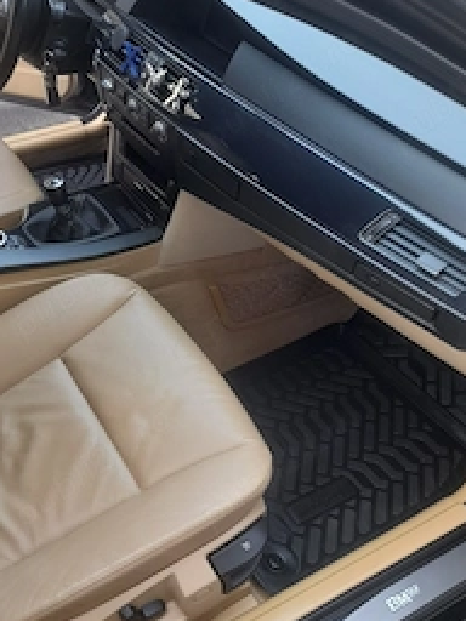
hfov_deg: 36.3
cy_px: 308
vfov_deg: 47.9
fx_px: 700
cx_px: 141
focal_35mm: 39
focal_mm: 4.6
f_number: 2
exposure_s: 1/50
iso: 100
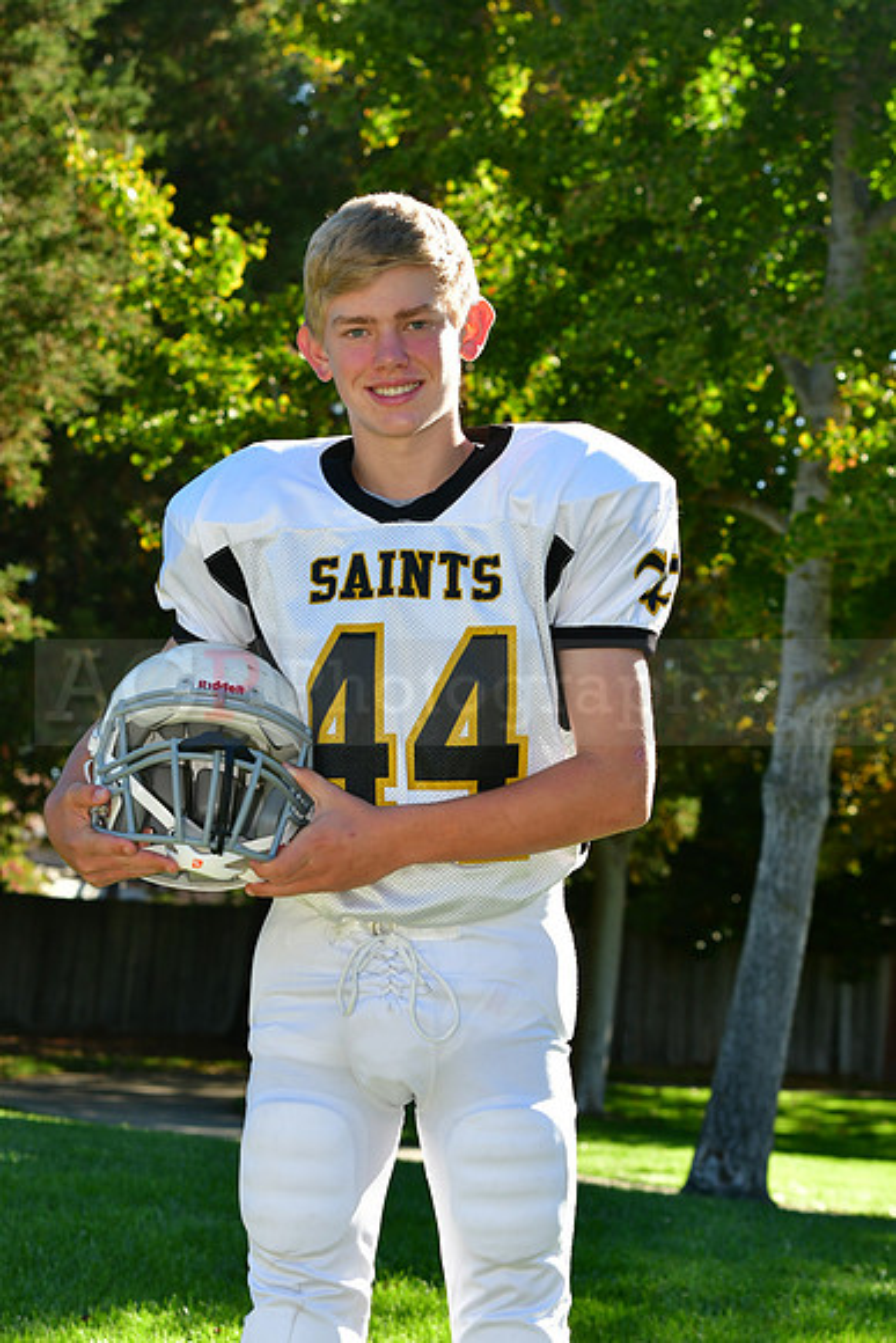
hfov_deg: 13.0
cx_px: 448
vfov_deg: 19.5
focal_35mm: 105
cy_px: 672
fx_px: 3917
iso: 400
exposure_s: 1/500
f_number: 6.3
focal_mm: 70
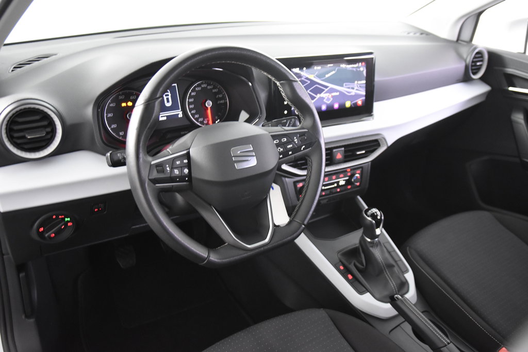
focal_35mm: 33
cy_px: 176
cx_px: 264
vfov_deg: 40.0
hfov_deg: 57.2
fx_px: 484
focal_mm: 22
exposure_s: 1/30
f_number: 3
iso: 2800
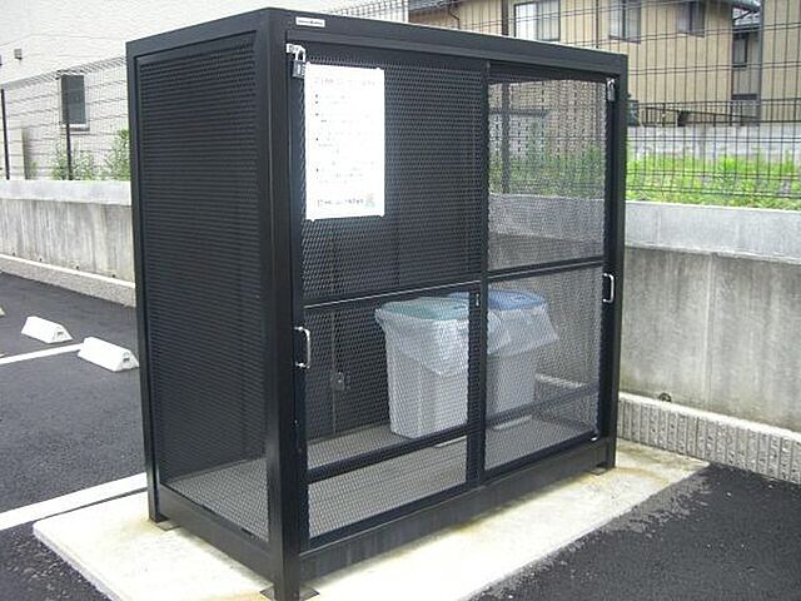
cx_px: 400
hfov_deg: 49.0
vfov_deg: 37.7
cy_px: 300
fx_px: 879
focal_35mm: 38
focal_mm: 6.2
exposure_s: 1/200
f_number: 2.7
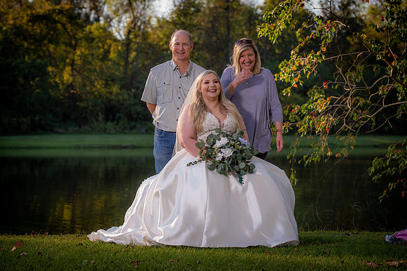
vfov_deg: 14.8
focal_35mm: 92
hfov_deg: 22.2
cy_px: 136
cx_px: 204
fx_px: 1039
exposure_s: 1/160
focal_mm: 92
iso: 125
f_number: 5
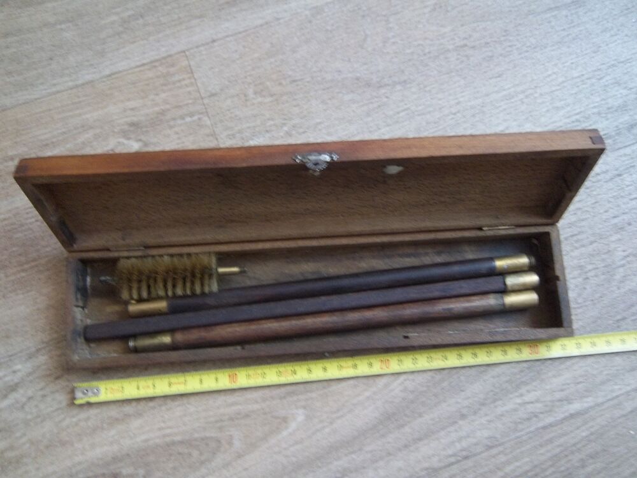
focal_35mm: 28
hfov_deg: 63.4
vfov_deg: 49.7
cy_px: 239
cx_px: 318
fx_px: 515
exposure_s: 1/8
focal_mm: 5.05
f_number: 3.5
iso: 192
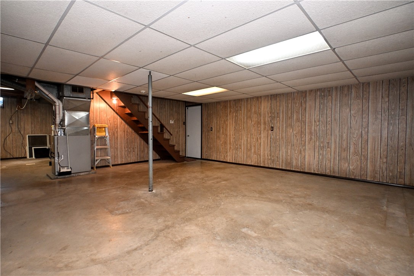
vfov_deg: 67.4
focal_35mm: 18
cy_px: 138
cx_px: 207
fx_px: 207
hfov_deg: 90.0
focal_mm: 12
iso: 1000
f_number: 4
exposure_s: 1/60
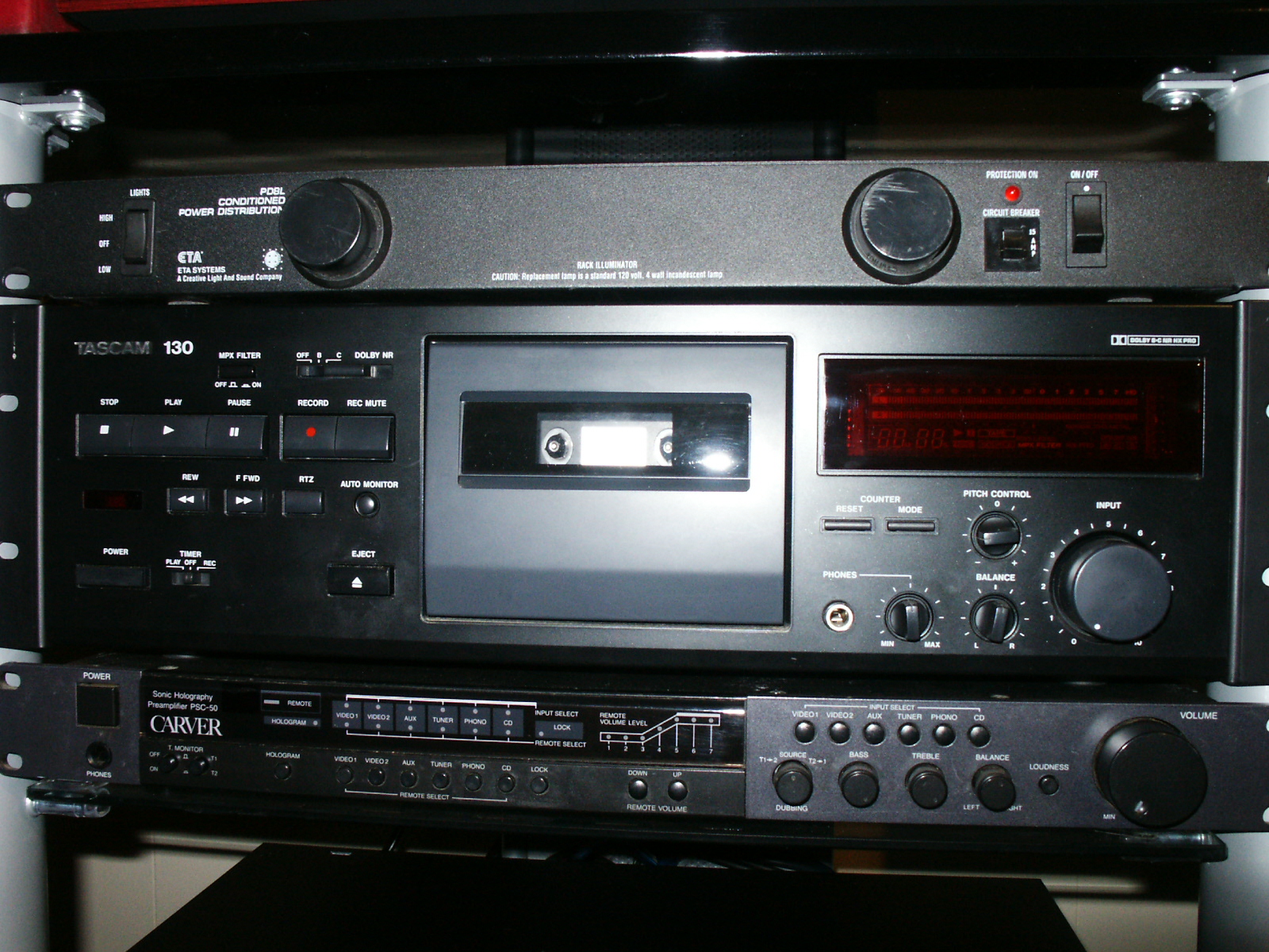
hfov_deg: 52.6
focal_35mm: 35
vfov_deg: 40.7
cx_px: 634
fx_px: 1283
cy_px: 476
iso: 200
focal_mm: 7.18
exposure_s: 1/45
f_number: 6.7
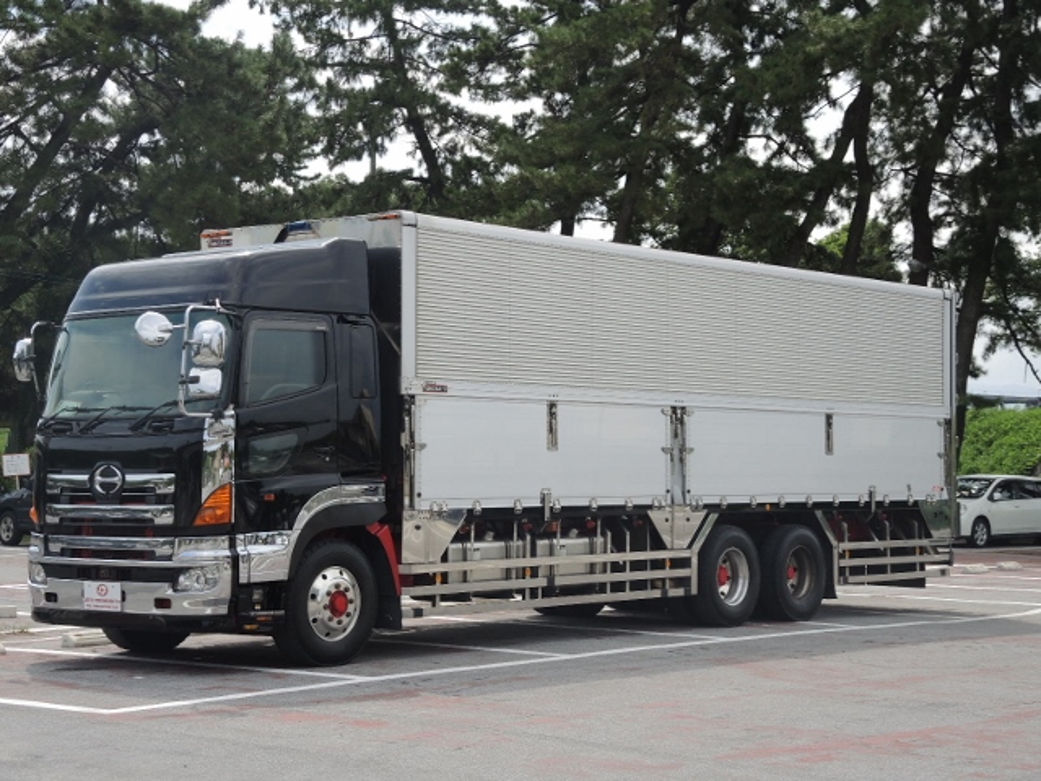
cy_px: 390
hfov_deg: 29.4
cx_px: 520
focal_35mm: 66
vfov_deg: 22.3
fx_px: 1985
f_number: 3.2
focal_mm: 14.1
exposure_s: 1/1000
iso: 80
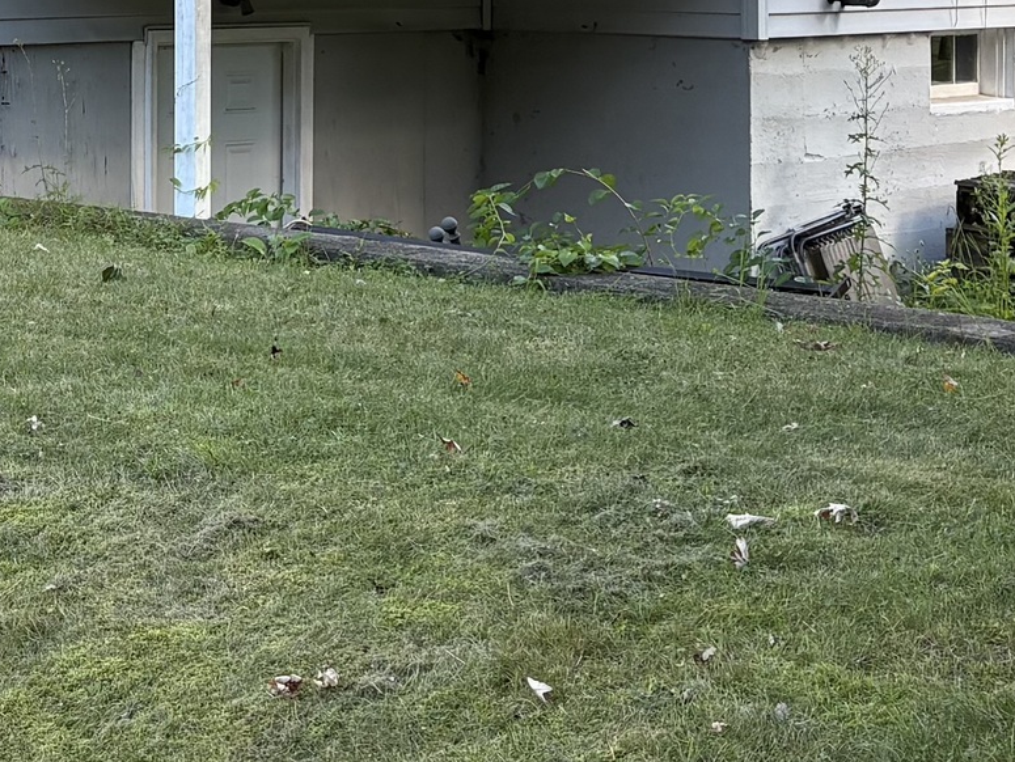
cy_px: -107
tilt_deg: +0.4
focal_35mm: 103
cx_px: -88
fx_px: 3022
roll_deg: -0.8
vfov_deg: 14.0
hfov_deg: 18.4
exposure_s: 1/334
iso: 64
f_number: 1.6
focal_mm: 5.96
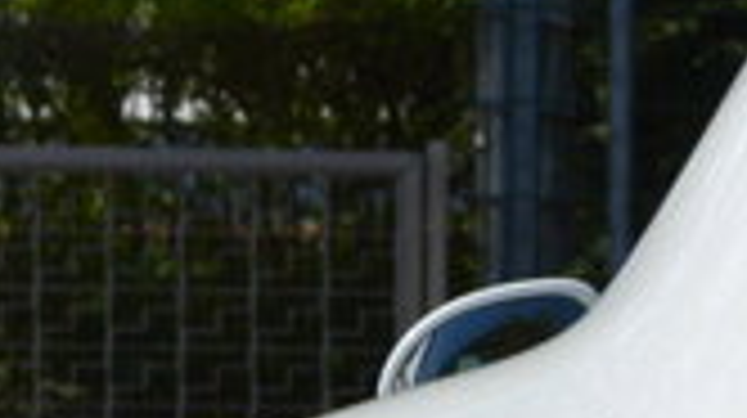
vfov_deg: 3.1
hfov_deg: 5.4
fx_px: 7678
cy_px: 1000
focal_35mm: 388
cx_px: 1692
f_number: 9
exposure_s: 1/320
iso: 100
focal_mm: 40
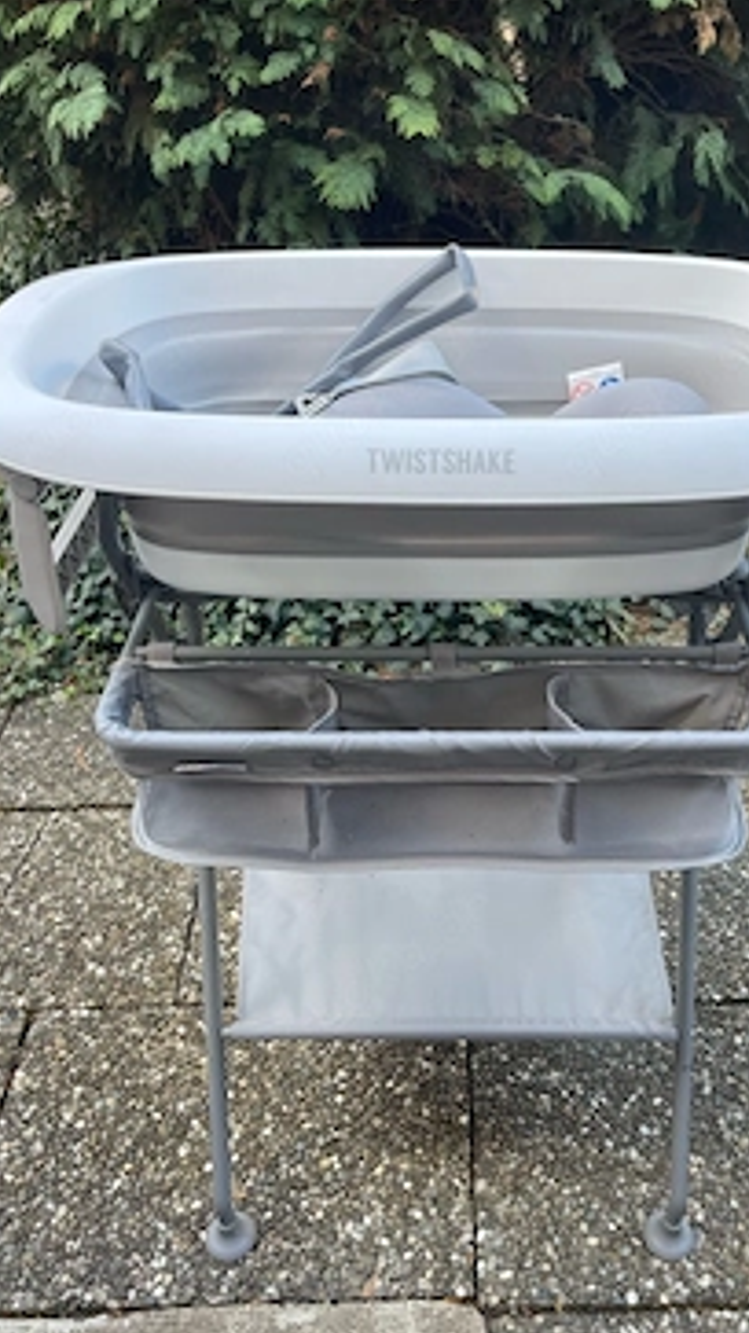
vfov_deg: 64.2
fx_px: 1060
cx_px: 466
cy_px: 723
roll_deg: +0.3
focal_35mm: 30
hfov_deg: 38.7
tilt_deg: -39.6
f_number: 1.6
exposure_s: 1/121
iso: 50
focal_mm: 5.1
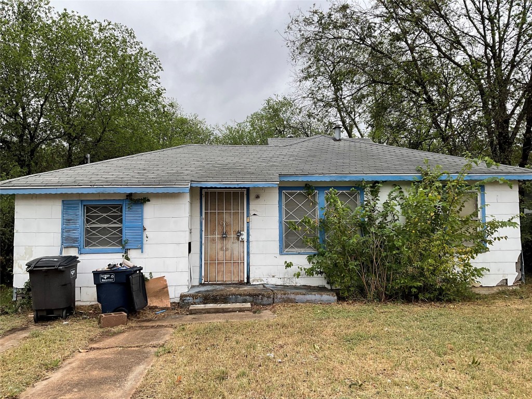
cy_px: 200
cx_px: 266
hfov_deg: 61.7
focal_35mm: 29
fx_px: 446
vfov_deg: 48.2
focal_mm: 3
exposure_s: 1/519
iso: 16
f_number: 1.8
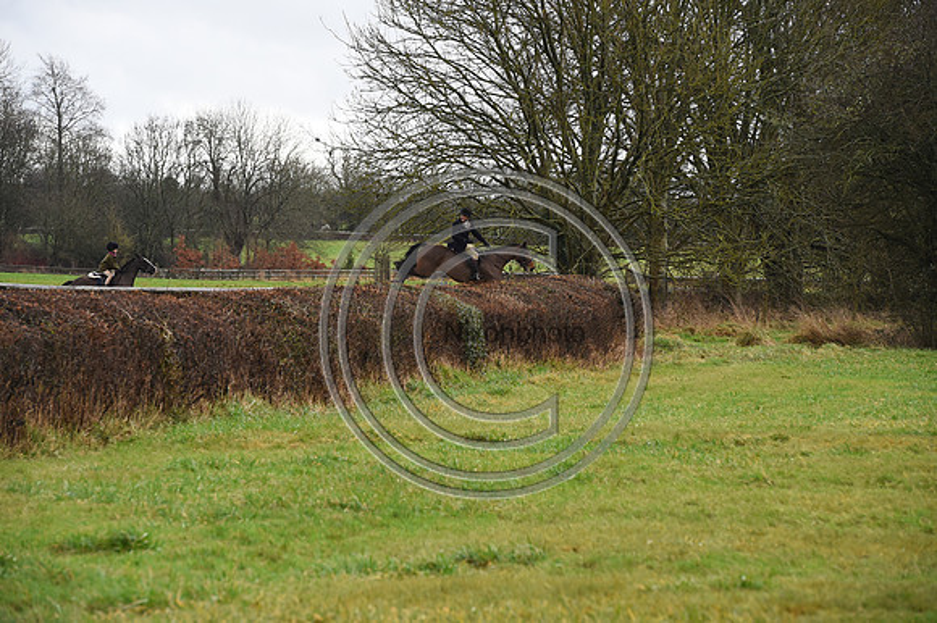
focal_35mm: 200
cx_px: 468
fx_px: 5202
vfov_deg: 6.9
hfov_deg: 10.3
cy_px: 312
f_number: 9
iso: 2500
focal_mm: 200
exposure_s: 1/1000
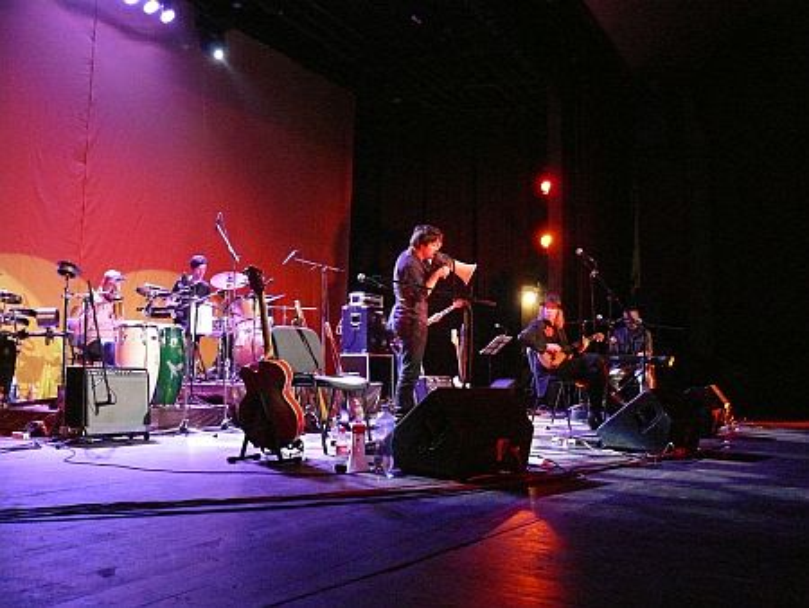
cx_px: 404
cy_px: 304
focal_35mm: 35
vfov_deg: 40.7
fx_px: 818
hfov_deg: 52.6
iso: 800
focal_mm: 7.4
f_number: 2.8
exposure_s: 1/15
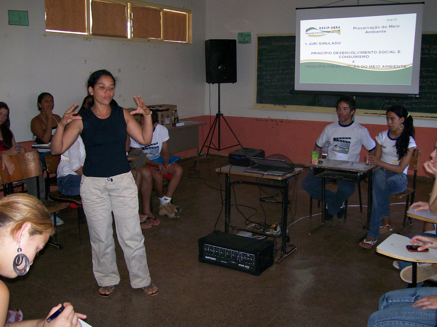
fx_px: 454
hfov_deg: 51.4
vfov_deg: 39.7
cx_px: 218
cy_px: 164
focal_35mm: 36
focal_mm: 6
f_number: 2.7
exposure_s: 1/64
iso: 140
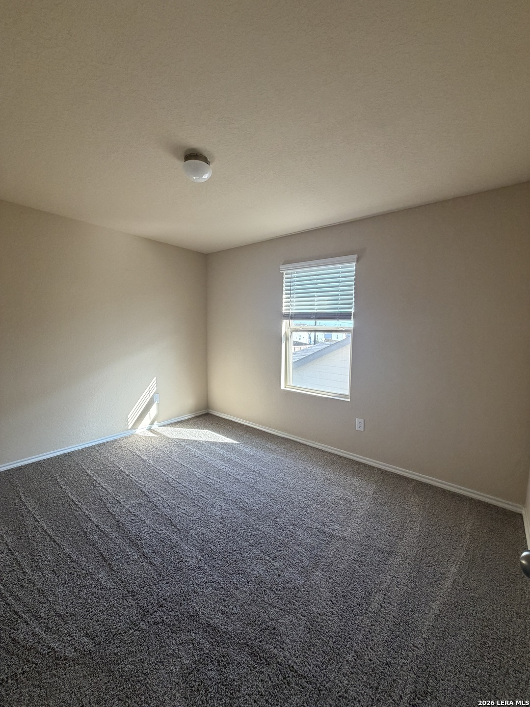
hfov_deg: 85.7
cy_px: 354
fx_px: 286
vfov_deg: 102.1
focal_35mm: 14
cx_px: 265
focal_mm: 2.22
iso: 250
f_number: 2.2
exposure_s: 1/120
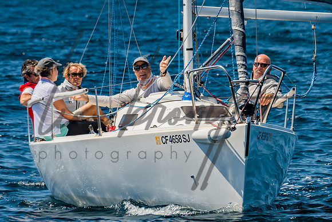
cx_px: 148
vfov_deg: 3.4
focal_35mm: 407
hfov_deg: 5.1
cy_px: 44
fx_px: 3752
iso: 160
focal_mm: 175
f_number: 6.3
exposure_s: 1/640
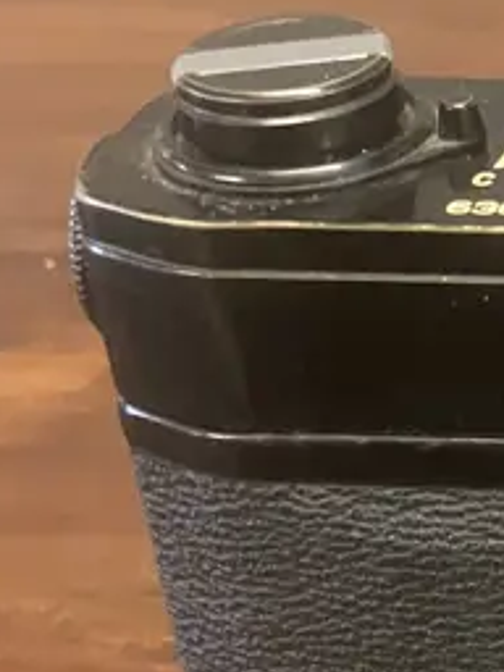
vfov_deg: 17.5
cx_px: 919
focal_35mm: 112
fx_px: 2174
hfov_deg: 12.1
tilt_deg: -34.0
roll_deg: +1.9
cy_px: 509
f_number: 1.8
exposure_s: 1/25
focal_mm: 3.99
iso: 320
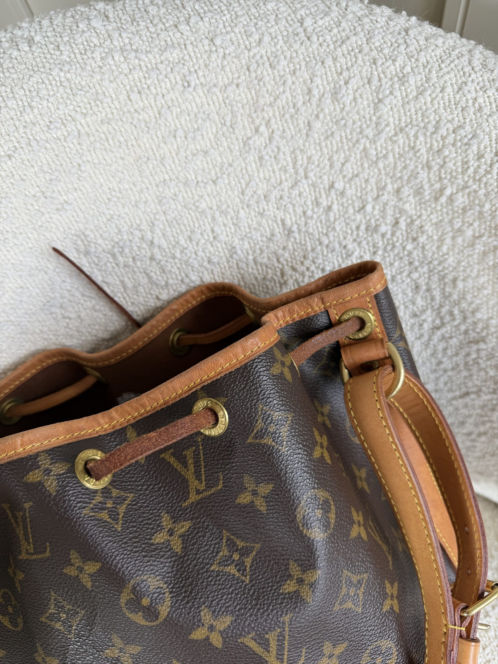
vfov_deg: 71.6
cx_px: 249
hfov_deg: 56.8
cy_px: 332
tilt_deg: -59.1
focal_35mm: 24
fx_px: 460
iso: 80
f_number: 1.78
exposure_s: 1/121
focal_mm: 6.76
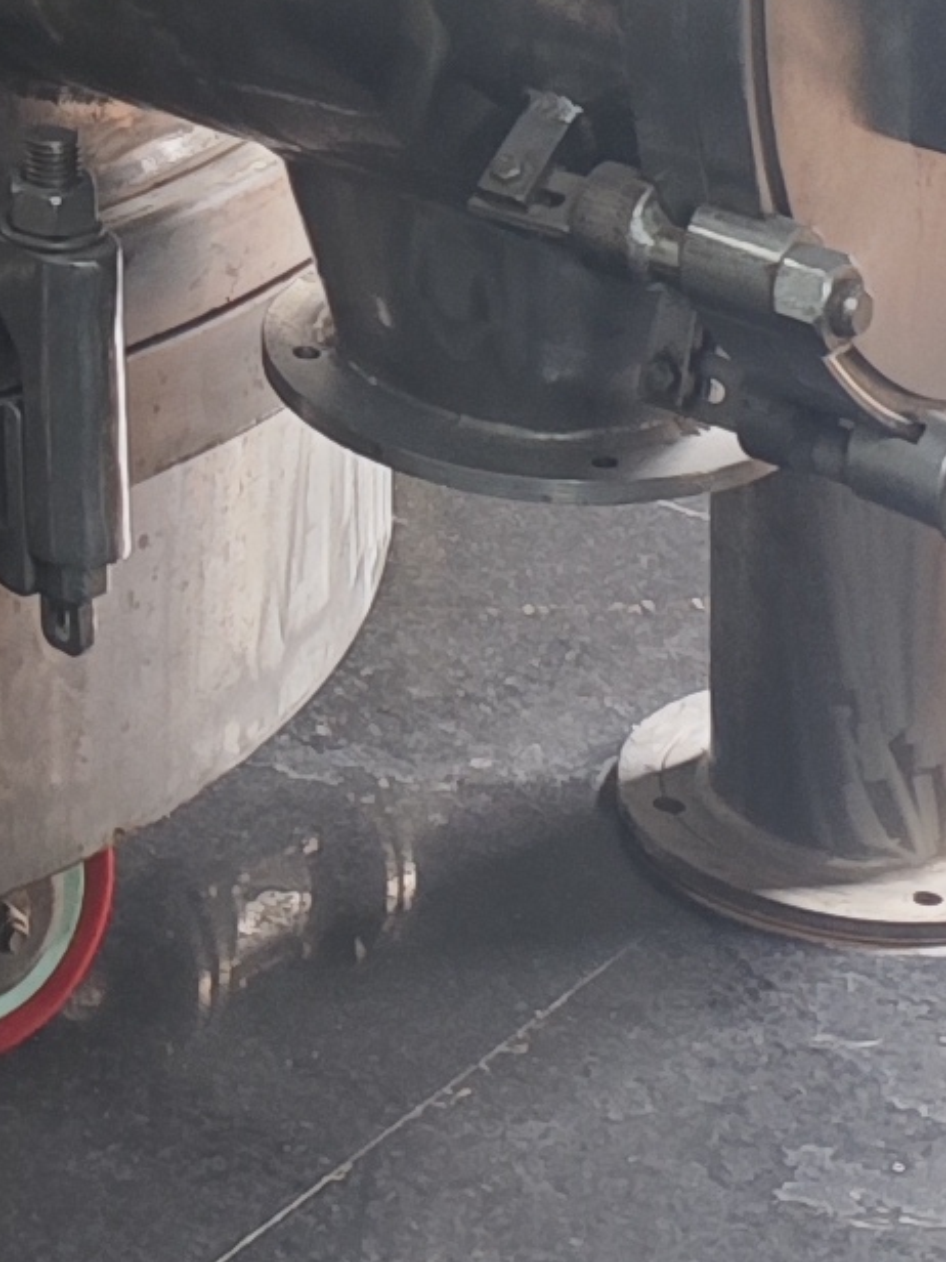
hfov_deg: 9.3
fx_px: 5575
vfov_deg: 10.7
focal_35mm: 153
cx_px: -721
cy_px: -1897
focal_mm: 6.55
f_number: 1.6
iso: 80
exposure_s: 1/50
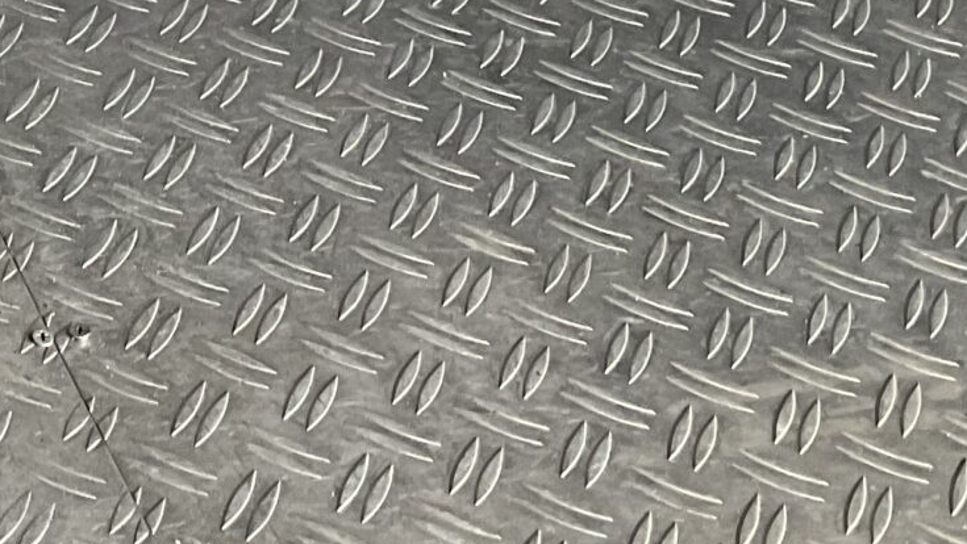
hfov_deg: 18.4
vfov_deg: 10.5
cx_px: -218
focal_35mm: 110
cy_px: -355
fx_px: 2821
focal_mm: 3
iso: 64
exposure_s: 1/100
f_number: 1.8
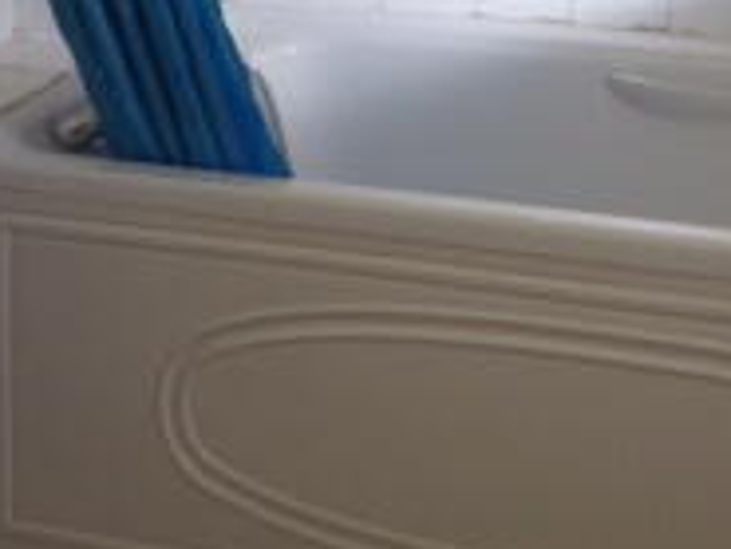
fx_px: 1606
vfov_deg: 16.7
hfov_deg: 25.4
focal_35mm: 76
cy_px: -383
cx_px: 518
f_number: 3.1
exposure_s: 1/80
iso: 100
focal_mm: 4
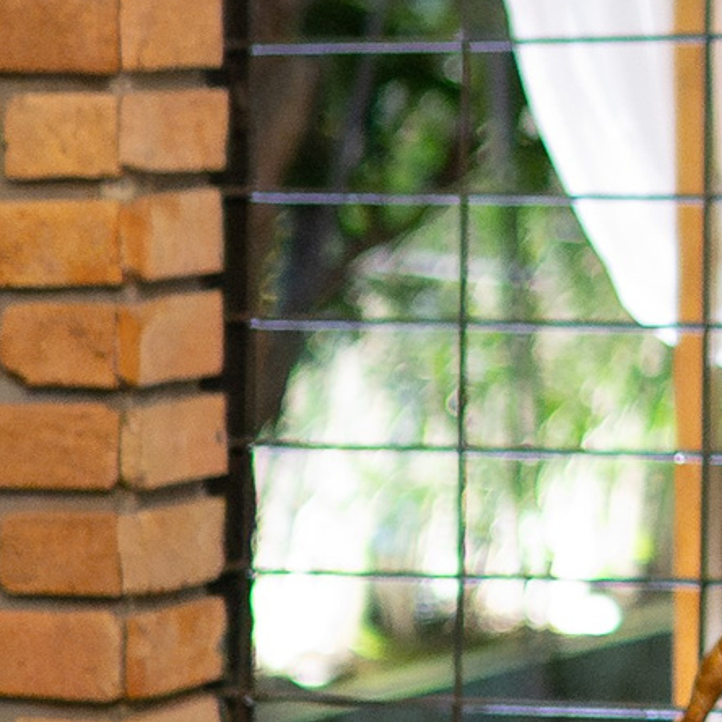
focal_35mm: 259
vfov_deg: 6.7
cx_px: 1453
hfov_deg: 6.6
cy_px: -53
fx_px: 6112
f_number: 1.4
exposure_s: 1/320
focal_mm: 35
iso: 4000
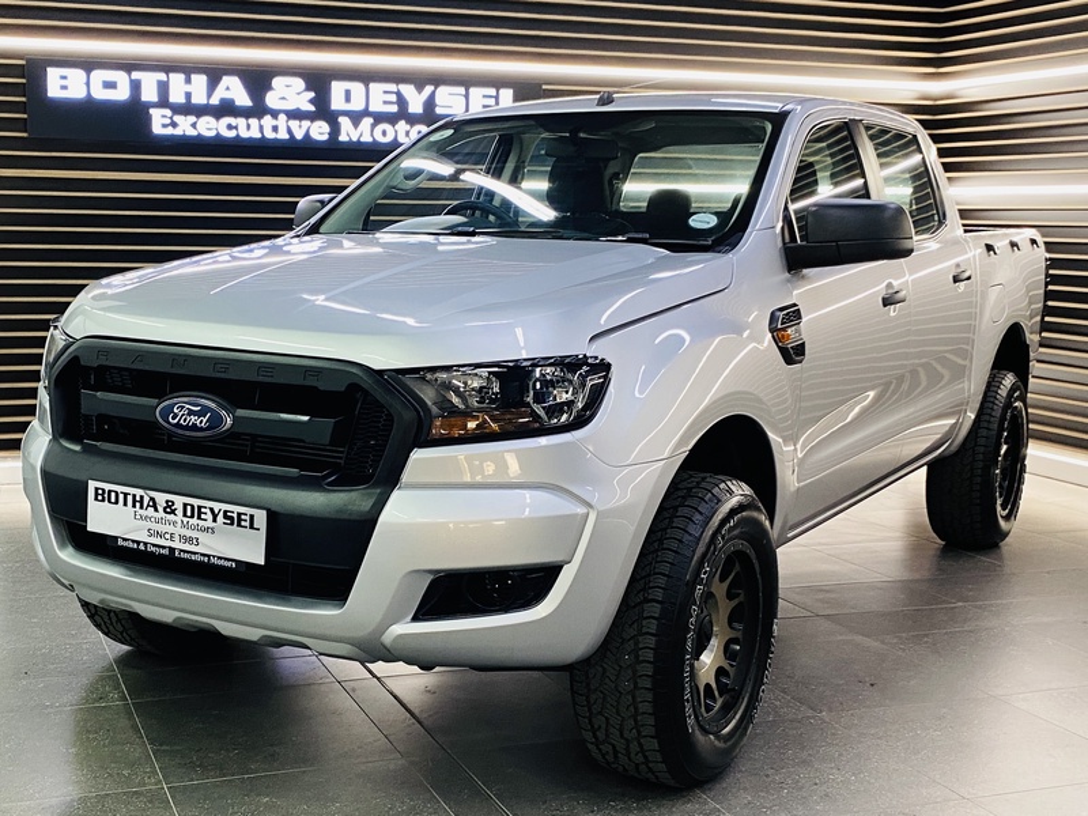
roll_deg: -0.6
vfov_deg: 53.1
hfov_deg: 67.3
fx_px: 817
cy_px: 408
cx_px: 544
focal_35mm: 26
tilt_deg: -10.7
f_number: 1.8
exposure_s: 1/50
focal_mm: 4.25
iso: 200
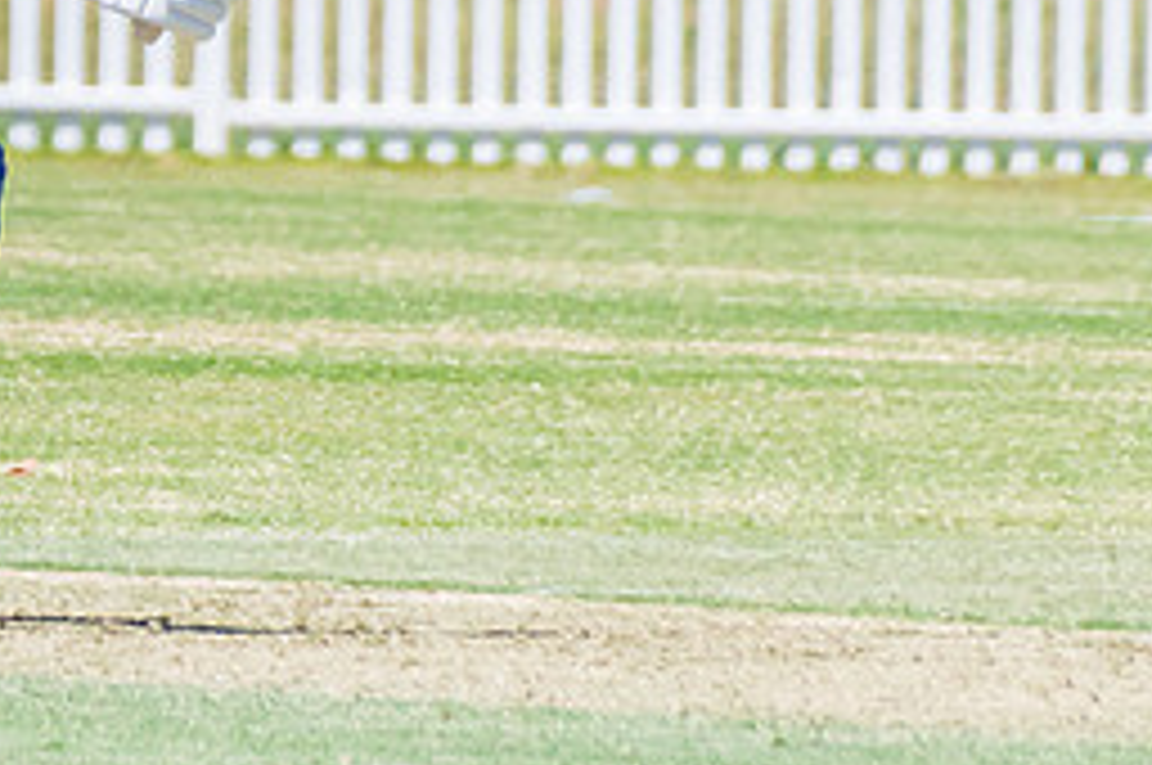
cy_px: 94
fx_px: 77053
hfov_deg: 0.9
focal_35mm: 2411
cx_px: -124
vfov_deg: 0.6
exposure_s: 1/2000
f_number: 6.3
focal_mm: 400
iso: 400
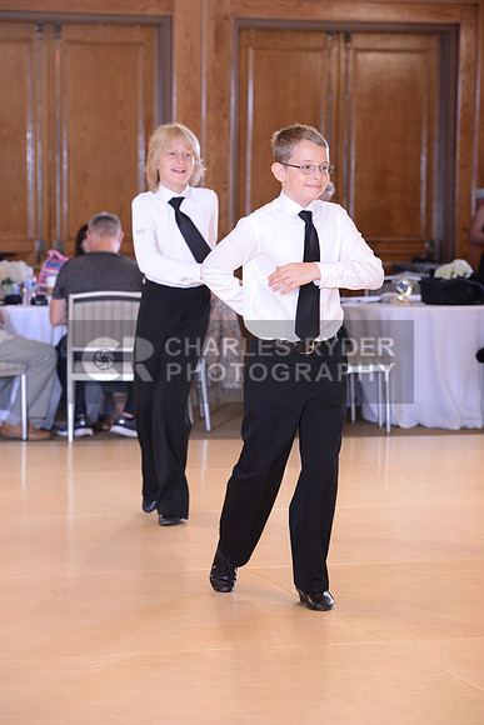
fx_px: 2338
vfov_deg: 17.6
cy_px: 362
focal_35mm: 116
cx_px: 242
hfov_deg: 11.8
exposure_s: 1/250
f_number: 5.6
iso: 1250
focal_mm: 116
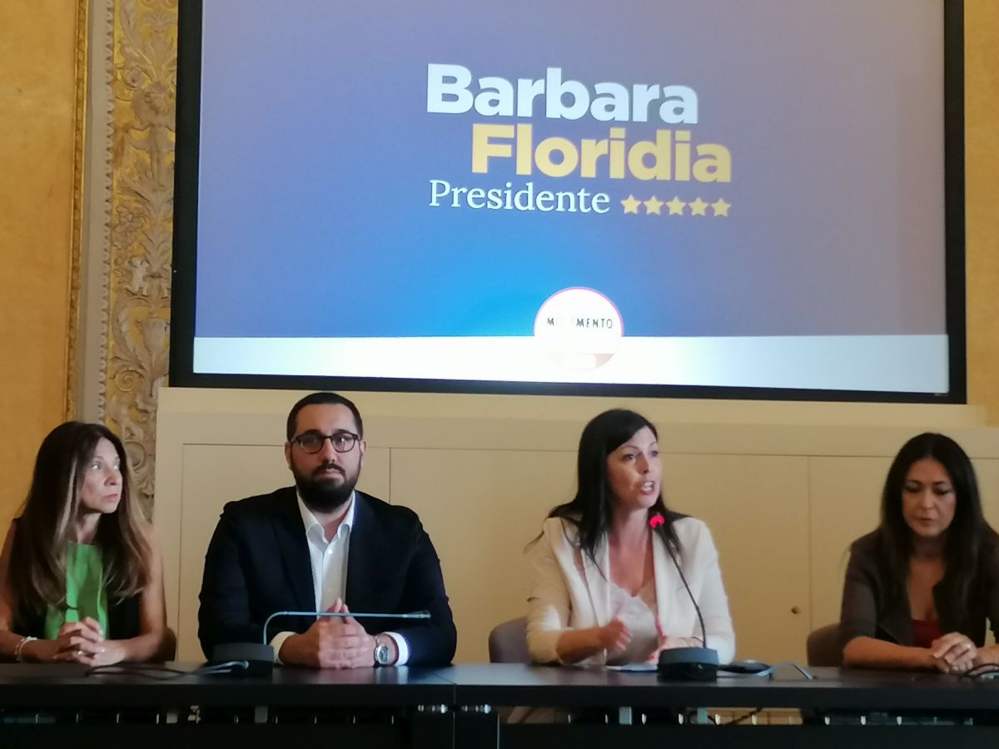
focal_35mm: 74
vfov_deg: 19.9
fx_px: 2136
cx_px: 500
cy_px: 374
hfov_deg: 26.3
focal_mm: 4.75
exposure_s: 1/33.3
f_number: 1.8
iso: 250
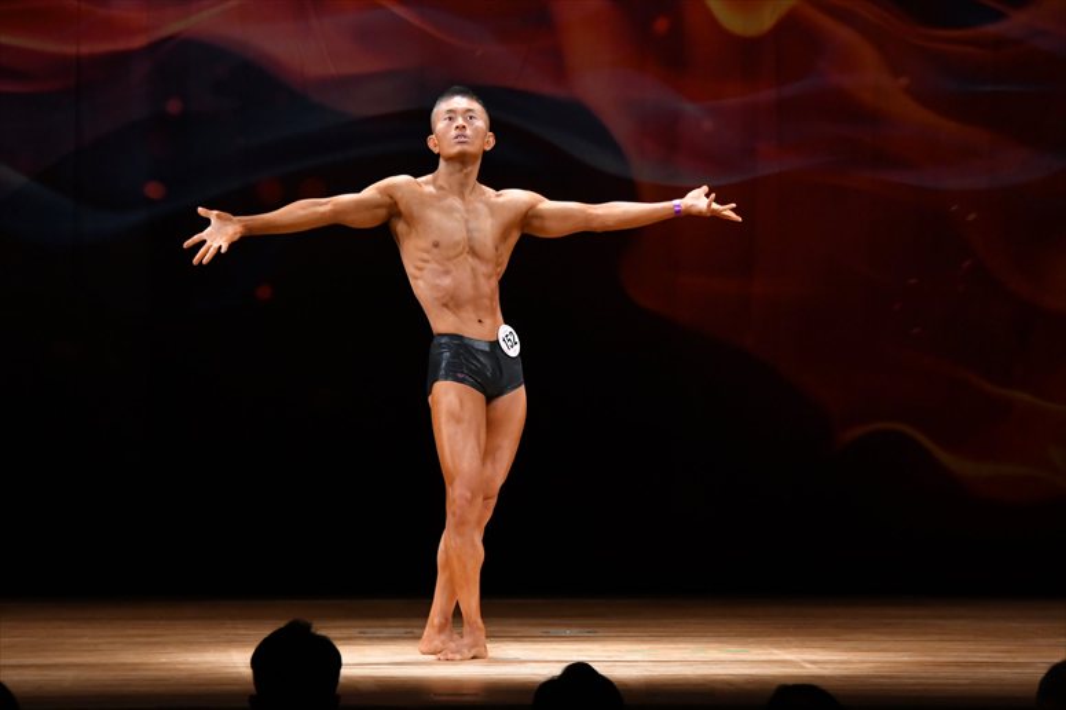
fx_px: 6659
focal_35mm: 225
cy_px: 355
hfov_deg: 9.2
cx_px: 533
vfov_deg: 6.1
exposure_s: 1/400
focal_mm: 150
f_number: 5.6
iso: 3200
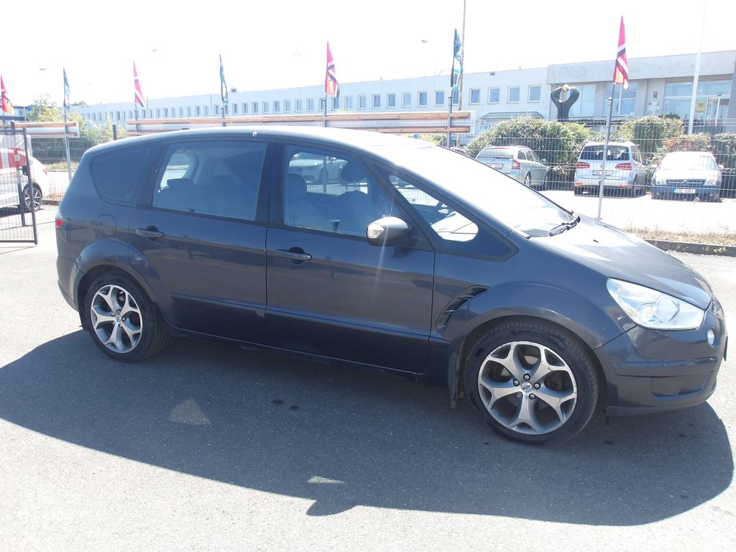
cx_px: 368
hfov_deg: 65.3
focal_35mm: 27
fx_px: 574
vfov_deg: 51.4
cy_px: 276
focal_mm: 4.9
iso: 100
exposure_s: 1/319
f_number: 3
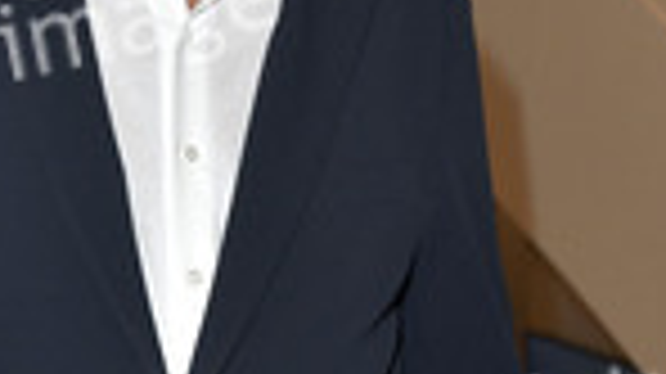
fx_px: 1994
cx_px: 176
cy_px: 230
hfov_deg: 18.8
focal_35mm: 113
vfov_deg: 10.7
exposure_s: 1/200
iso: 1250
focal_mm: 40
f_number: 5.6
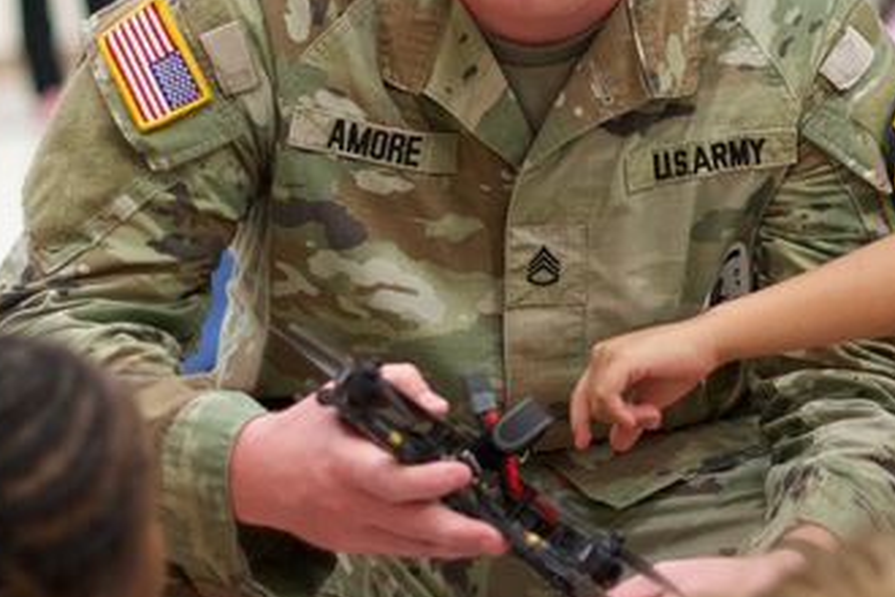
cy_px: 132
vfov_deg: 8.8
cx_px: 871
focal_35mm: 155
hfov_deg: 13.1
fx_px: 3853
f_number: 1.8
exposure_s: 1/800
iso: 2000
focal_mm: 50
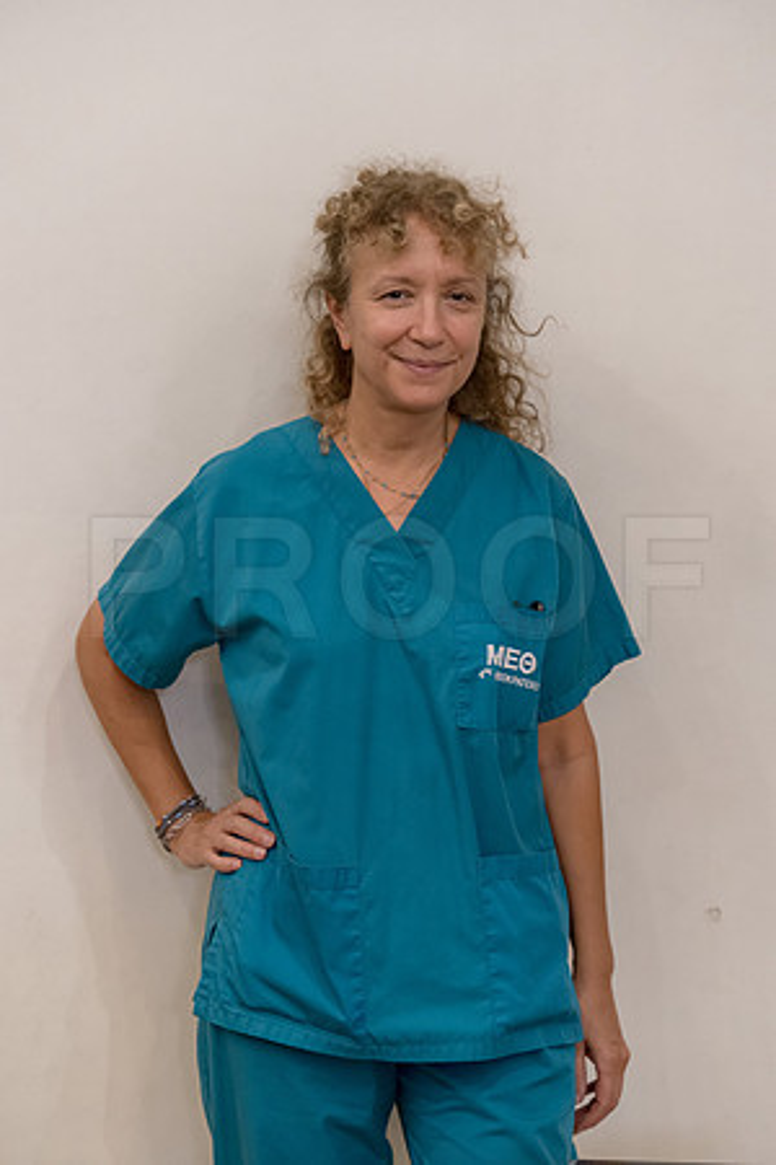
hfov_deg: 13.7
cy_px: 582
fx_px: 3233
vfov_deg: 20.4
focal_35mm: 100
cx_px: 388
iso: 5000
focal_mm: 100
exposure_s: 1/80
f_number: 4
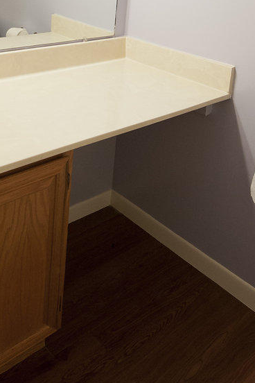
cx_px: 54
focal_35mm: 39
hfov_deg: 33.3
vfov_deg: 44.0
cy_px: 20
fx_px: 414
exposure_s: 1/100
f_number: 5
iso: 1000
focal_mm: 14
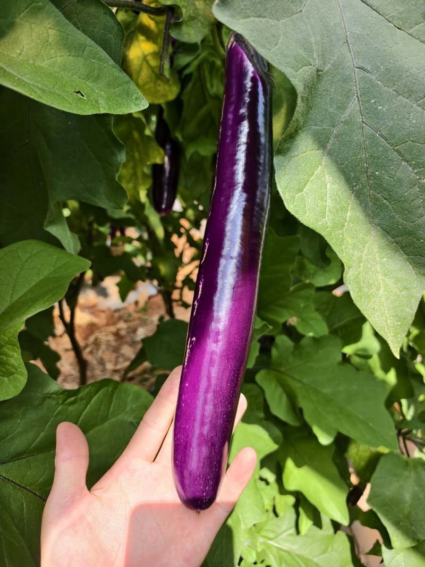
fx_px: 377
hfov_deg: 58.9
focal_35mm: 23
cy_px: 284
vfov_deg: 73.9
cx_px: 212
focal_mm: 5.6
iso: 72
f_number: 1.57
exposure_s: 1/940
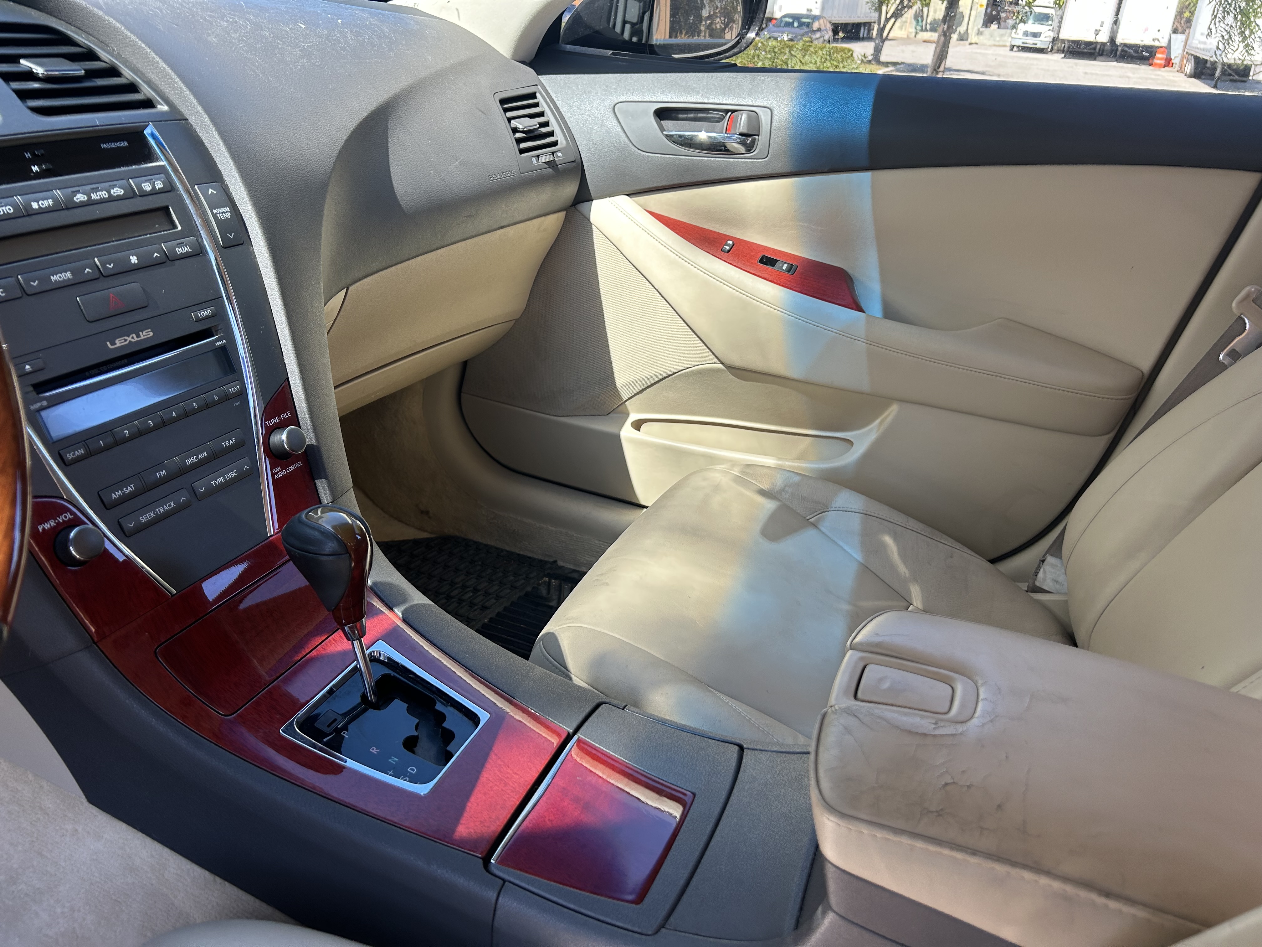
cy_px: 474
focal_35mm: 26
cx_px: 631
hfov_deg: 67.3
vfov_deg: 53.1
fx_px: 948
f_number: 1.5
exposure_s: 1/473
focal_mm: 5.7
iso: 50
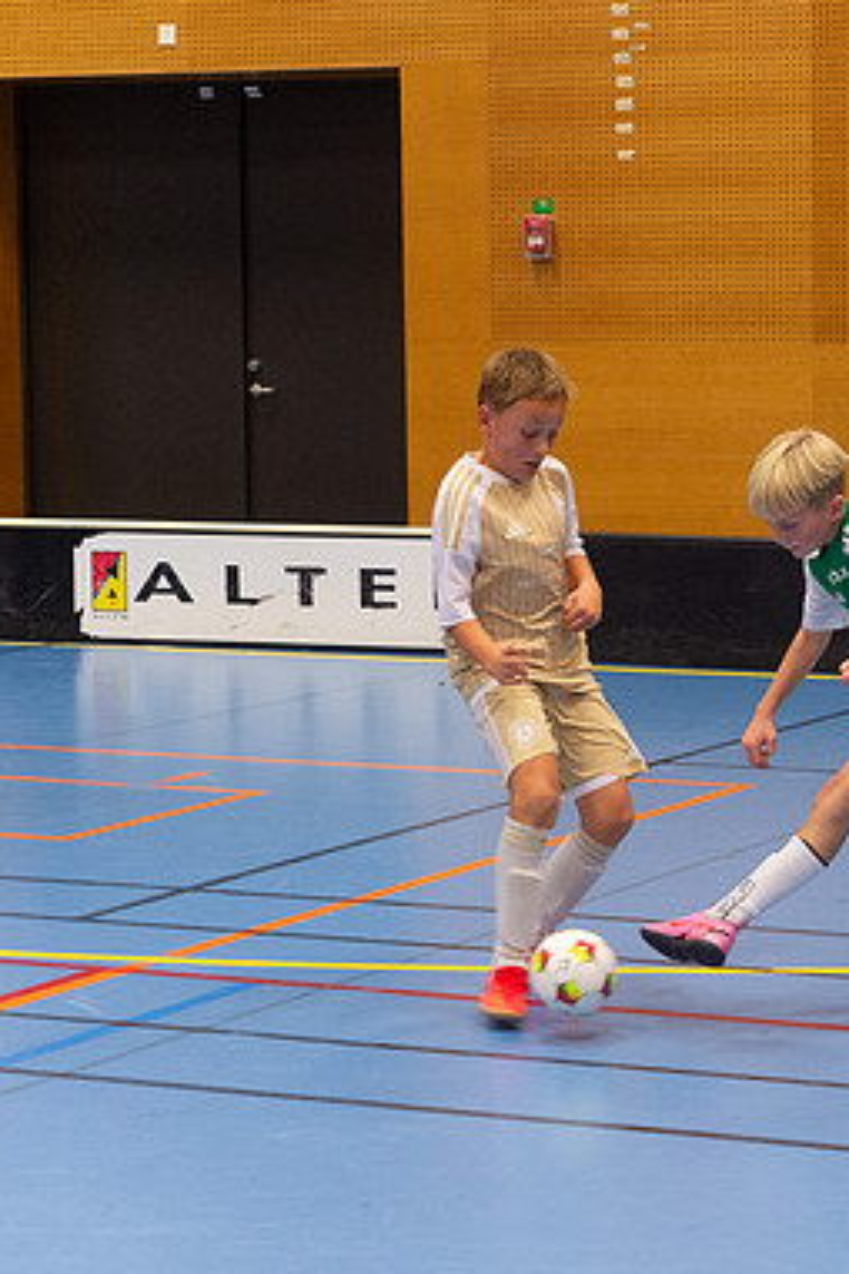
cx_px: 882
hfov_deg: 12.5
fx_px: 3820
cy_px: 635
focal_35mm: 108
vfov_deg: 18.9
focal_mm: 70
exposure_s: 1/400
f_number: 3.5
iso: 4500
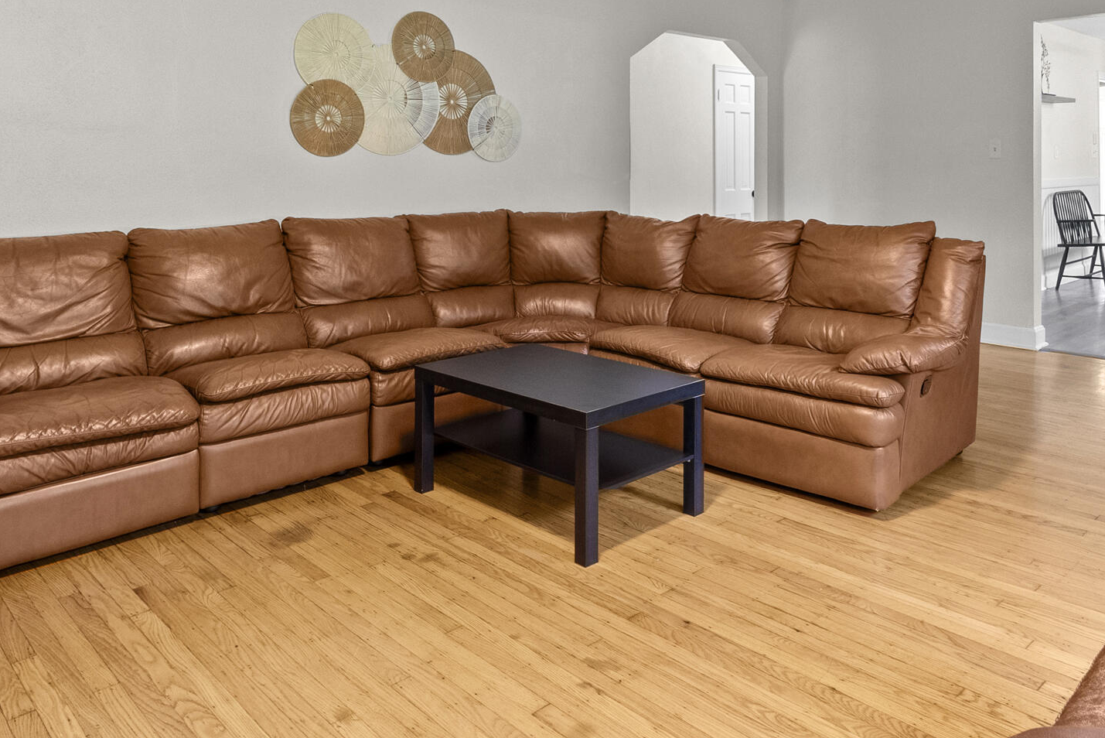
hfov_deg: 65.0
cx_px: 643
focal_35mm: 28
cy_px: 159
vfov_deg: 44.4
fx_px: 860
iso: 2500
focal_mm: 16
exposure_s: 1/3
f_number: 11
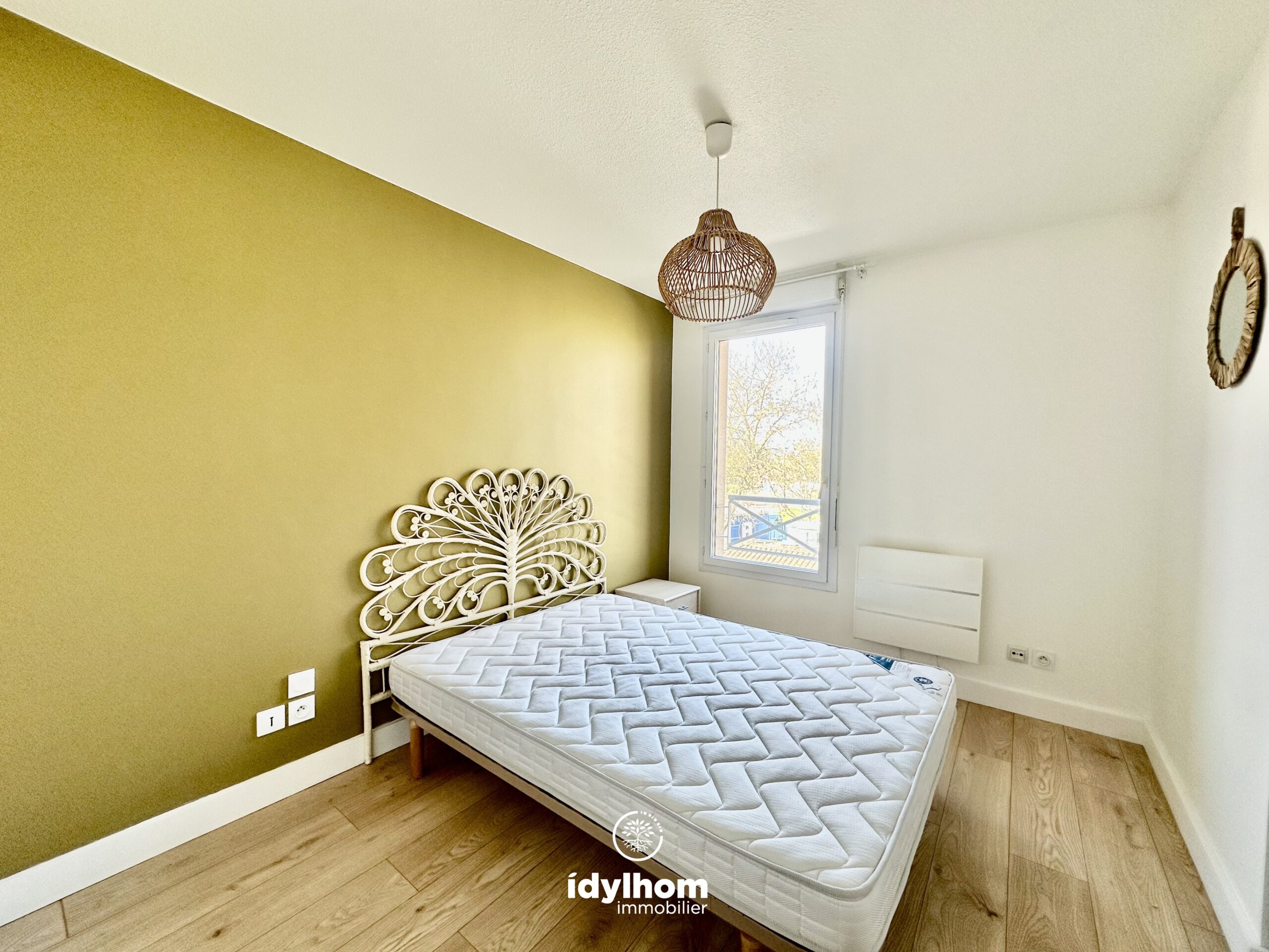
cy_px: 476
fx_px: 513
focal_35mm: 14
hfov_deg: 102.1
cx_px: 634
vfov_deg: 85.7
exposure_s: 1/99
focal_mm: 2.22
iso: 80
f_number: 2.2
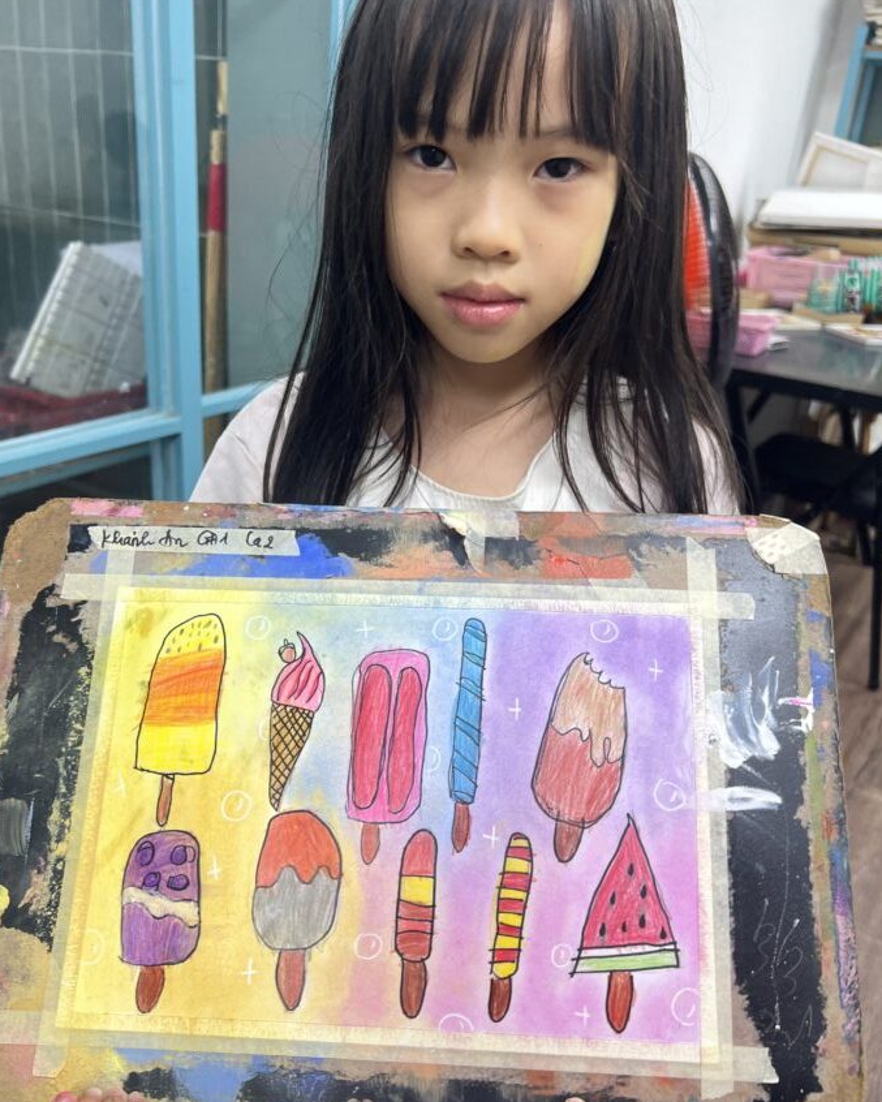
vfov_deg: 58.7
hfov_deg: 48.5
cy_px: 574
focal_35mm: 30
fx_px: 979
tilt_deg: -24.4
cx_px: 420
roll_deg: -4.5
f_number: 1.5
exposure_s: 1/100
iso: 64
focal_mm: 5.7
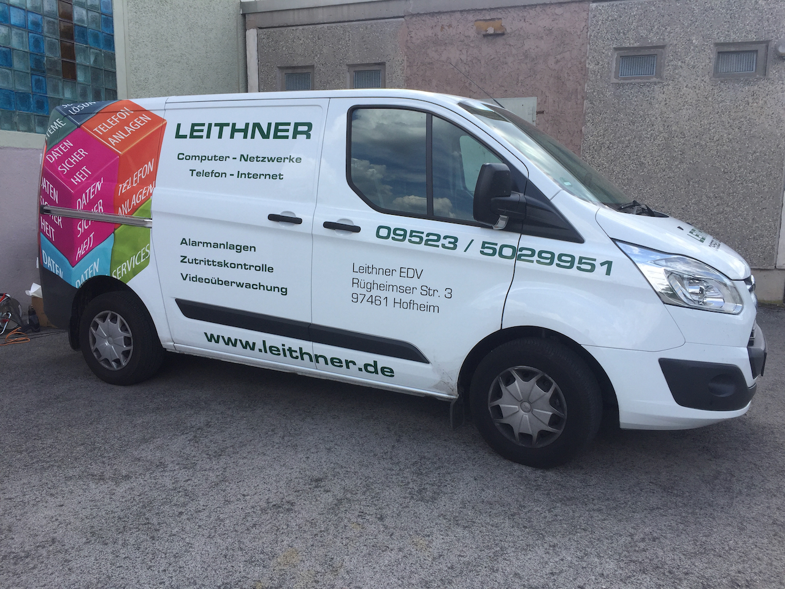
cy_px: 294
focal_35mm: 29
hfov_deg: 61.7
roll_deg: -1.1
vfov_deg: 48.2
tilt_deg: -8.1
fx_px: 658
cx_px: 392
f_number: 2.2
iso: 32
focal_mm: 4.15
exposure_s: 1/1041
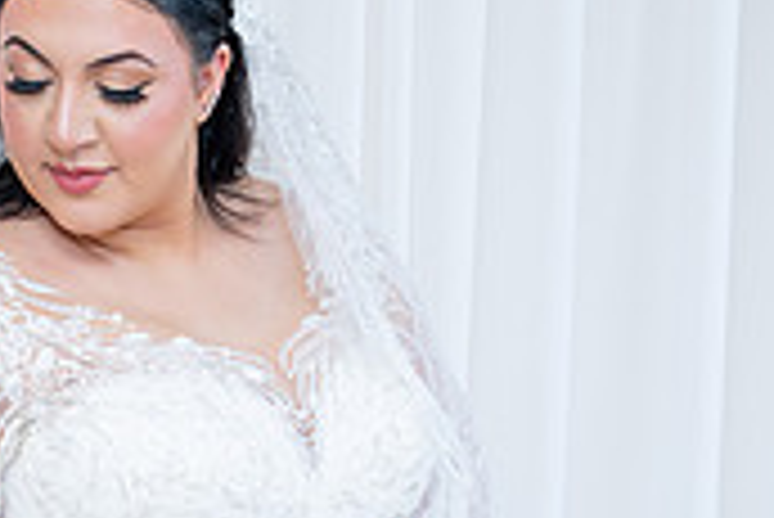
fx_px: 2324
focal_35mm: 108
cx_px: 158
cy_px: 561
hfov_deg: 18.7
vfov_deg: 12.5
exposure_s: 1/250
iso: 400
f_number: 4
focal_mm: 32
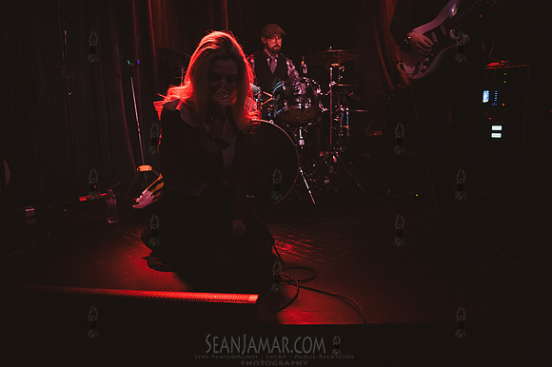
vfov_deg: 44.9
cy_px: 184
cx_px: 276
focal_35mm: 29
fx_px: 444
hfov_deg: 63.7
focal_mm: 29
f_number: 3.5
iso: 12800
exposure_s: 1/320
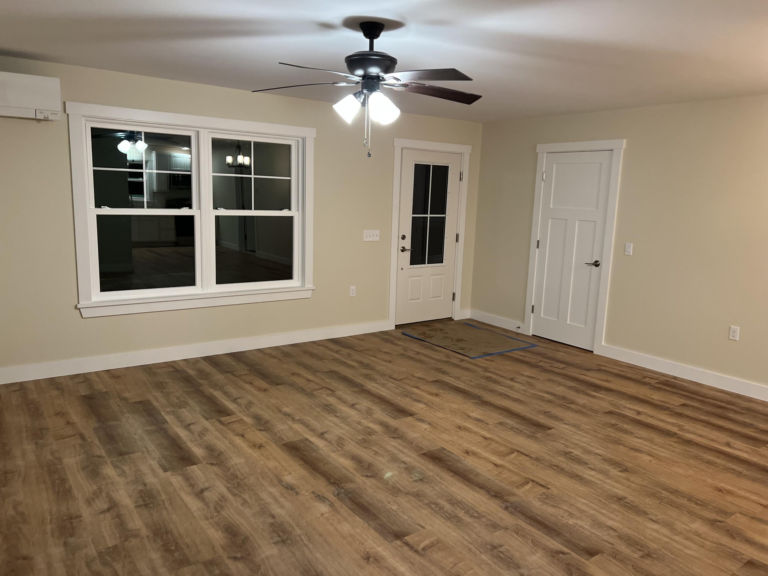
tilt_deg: -8.7
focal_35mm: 26
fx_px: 577
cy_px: 288
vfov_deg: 53.1
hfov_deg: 67.3
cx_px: 384
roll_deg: -1.6
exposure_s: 1/60
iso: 320
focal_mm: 5.7
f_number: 1.5
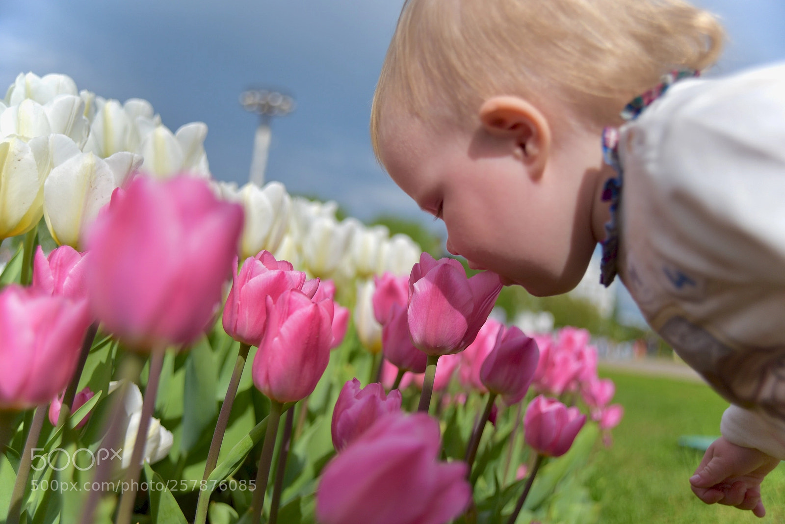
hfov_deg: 54.4
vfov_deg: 37.9
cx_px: 392
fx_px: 763
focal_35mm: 35
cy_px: 262
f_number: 3.2
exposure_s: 1/2000
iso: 200
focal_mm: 35
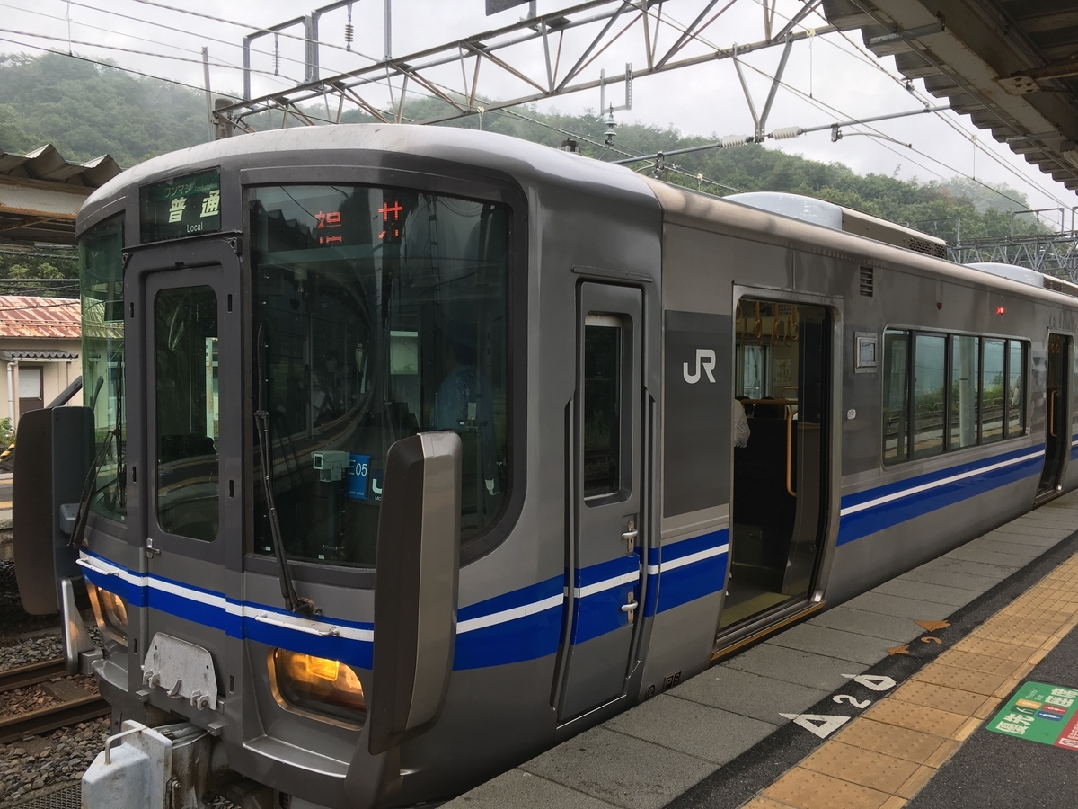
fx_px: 903
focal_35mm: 29
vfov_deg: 48.2
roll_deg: -0.5
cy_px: 404
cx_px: 539
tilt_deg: -0.9
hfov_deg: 61.7
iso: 25
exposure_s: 1/204
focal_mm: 4.15
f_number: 2.2
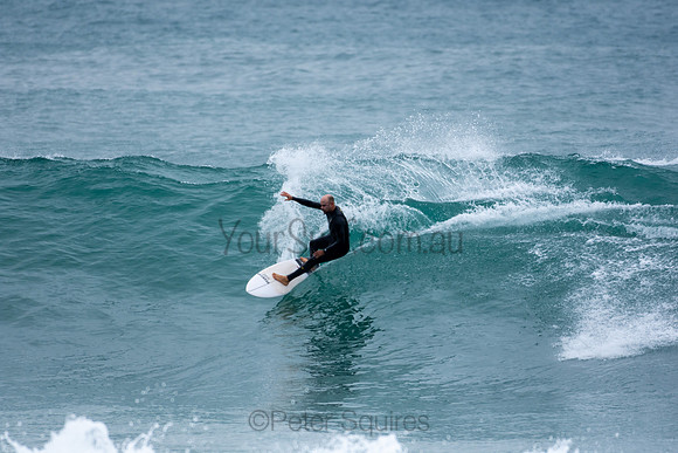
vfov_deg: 1.8
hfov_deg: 2.7
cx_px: 339
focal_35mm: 750
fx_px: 14128
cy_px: 226
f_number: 5.6
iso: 280
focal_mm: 500
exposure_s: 1/1000
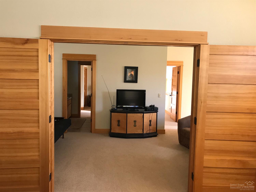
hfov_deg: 63.5
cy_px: 96
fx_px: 207
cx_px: 128
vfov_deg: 49.7
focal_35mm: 28
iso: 25
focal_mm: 3.99
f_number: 1.8
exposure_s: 1/40
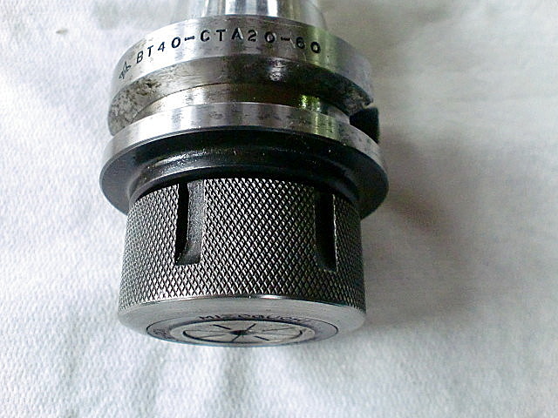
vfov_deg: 40.7
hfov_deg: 52.6
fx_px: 564
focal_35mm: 35
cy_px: 209
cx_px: 279
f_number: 3.1
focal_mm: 6.3
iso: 1250
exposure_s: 1/60
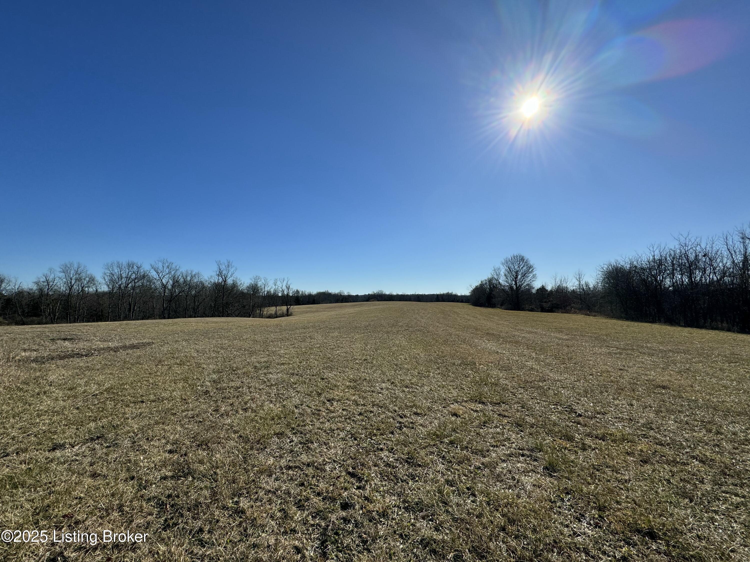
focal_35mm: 14
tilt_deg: +3.3
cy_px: 281
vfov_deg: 85.7
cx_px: 375
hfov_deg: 102.1
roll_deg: +0.5
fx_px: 303
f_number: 2.2
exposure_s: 1/3546
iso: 50
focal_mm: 2.22
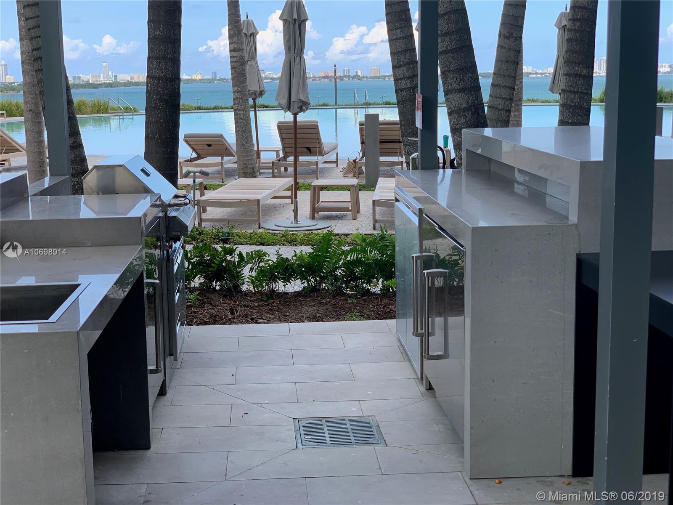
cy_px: 252
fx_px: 1011
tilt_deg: -9.4
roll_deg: +0.5
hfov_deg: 36.8
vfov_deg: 28.0
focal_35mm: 52
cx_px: 336
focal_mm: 6
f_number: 2.4
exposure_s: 1/192
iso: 16
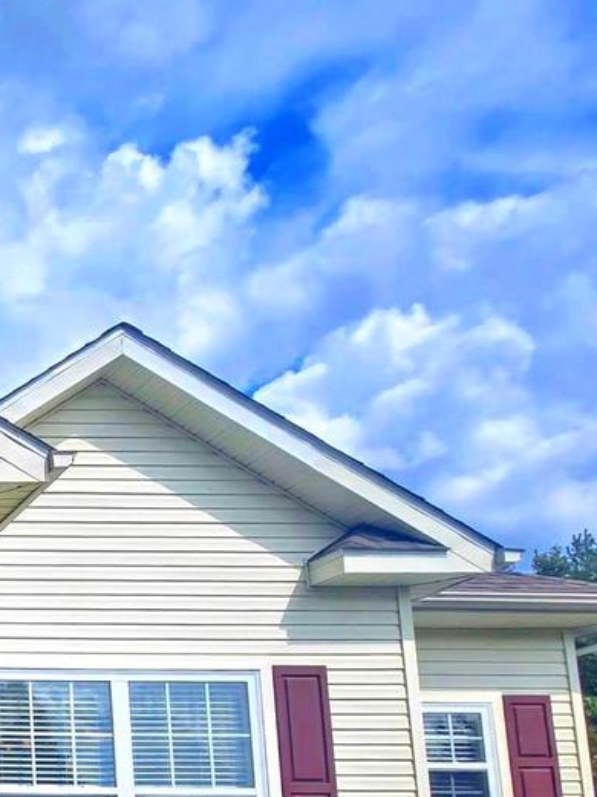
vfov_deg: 43.5
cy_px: 808
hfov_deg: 24.1
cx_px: -413
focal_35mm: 36
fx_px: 828
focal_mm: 2.2
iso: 50
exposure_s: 1/1962
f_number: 2.2
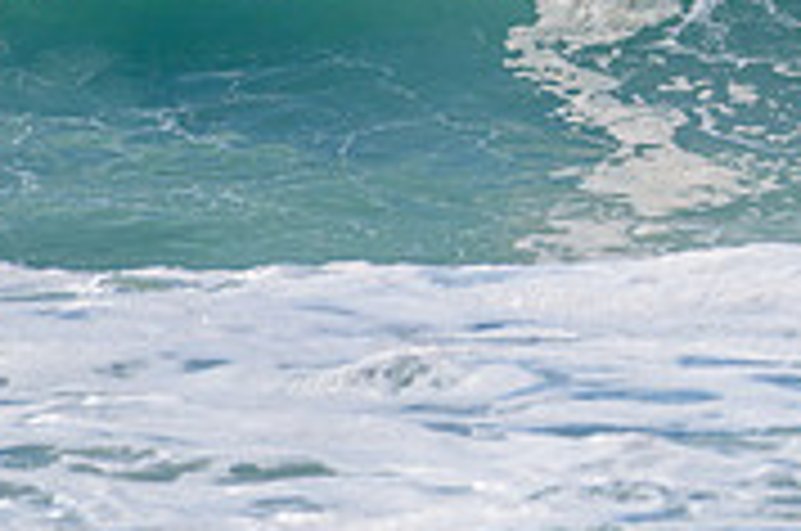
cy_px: -133
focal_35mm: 1668
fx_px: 37046
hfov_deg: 1.2
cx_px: 1218
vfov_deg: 0.8
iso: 160
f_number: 5.6
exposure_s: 1/2000
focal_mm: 500
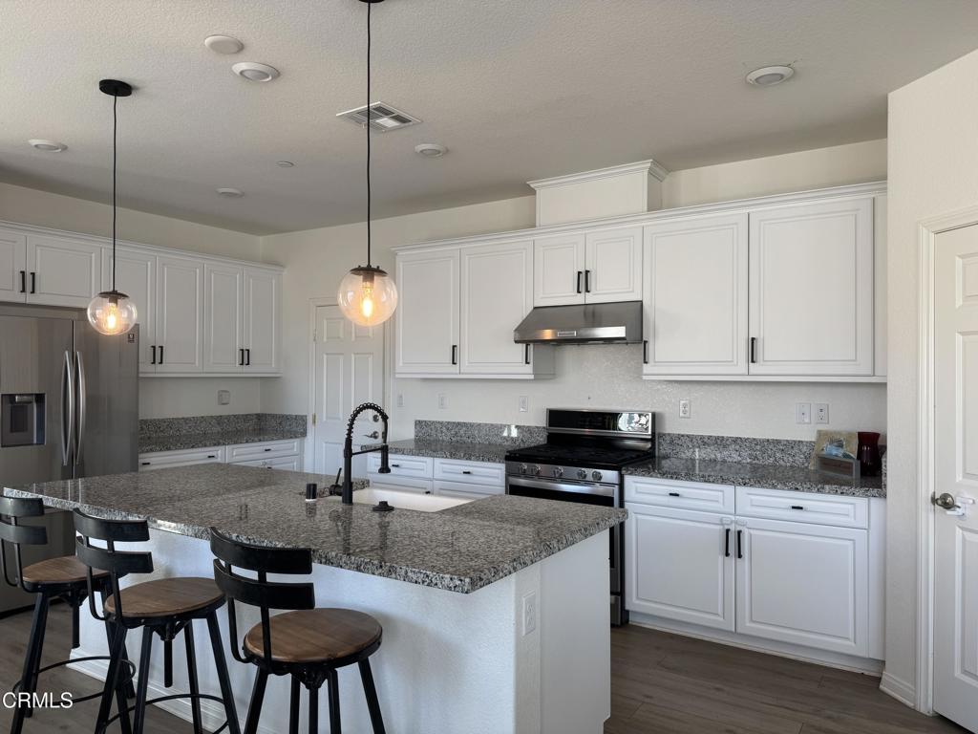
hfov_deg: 71.6
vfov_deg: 56.8
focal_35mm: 24
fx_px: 678
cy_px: 367
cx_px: 489
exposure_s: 1/120
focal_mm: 6.76
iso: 80
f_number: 1.78
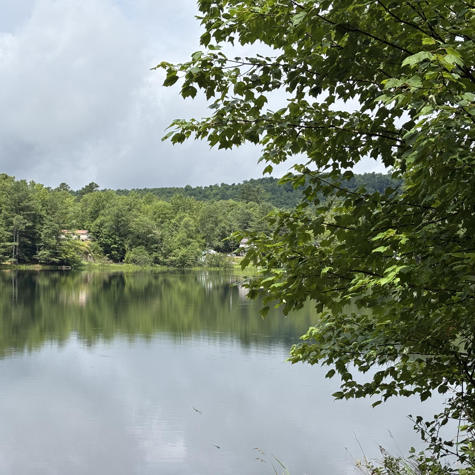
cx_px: 159
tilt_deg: +0.5
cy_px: 236
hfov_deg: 27.6
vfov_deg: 27.7
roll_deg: -1.0
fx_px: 963
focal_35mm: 62
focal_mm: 5.96
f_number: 1.6
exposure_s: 1/3115
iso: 40
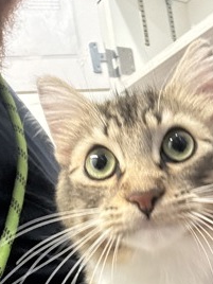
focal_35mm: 47
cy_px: 215
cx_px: 163
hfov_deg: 30.3
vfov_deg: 39.3
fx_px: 386
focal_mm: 2.69
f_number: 1.9
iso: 160
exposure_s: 1/60
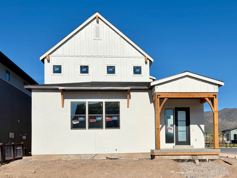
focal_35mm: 30
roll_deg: +0.2
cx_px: 134
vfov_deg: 46.8
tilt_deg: +5.9
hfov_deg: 59.8
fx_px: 205
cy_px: 89
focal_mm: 5.96
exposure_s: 1/10101
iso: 50
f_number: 1.6
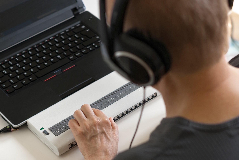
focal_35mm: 88
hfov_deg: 23.1
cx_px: 119
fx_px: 585
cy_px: 82
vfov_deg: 15.6
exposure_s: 1/60
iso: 100
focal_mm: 50
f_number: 2.8
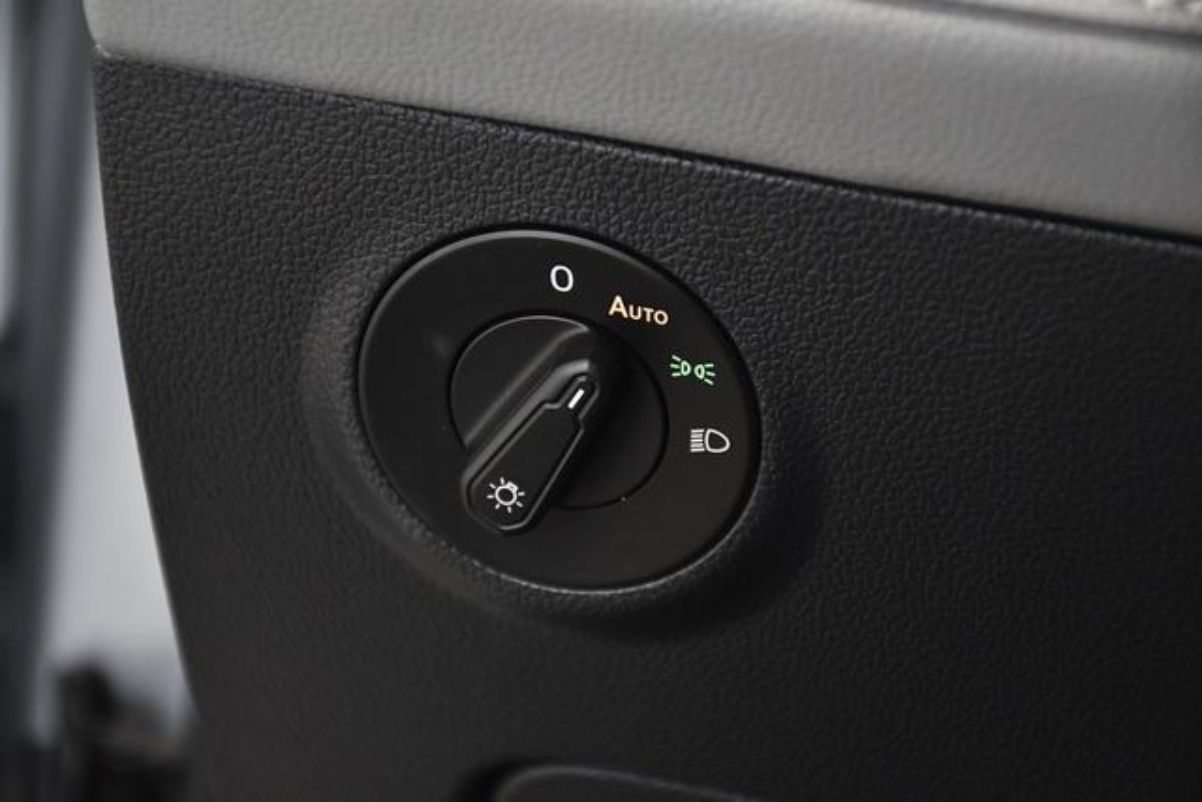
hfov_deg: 15.2
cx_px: 601
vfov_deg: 10.2
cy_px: 401
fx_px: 4508
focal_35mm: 135
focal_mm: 90
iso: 2500
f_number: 5.3
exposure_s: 1/125
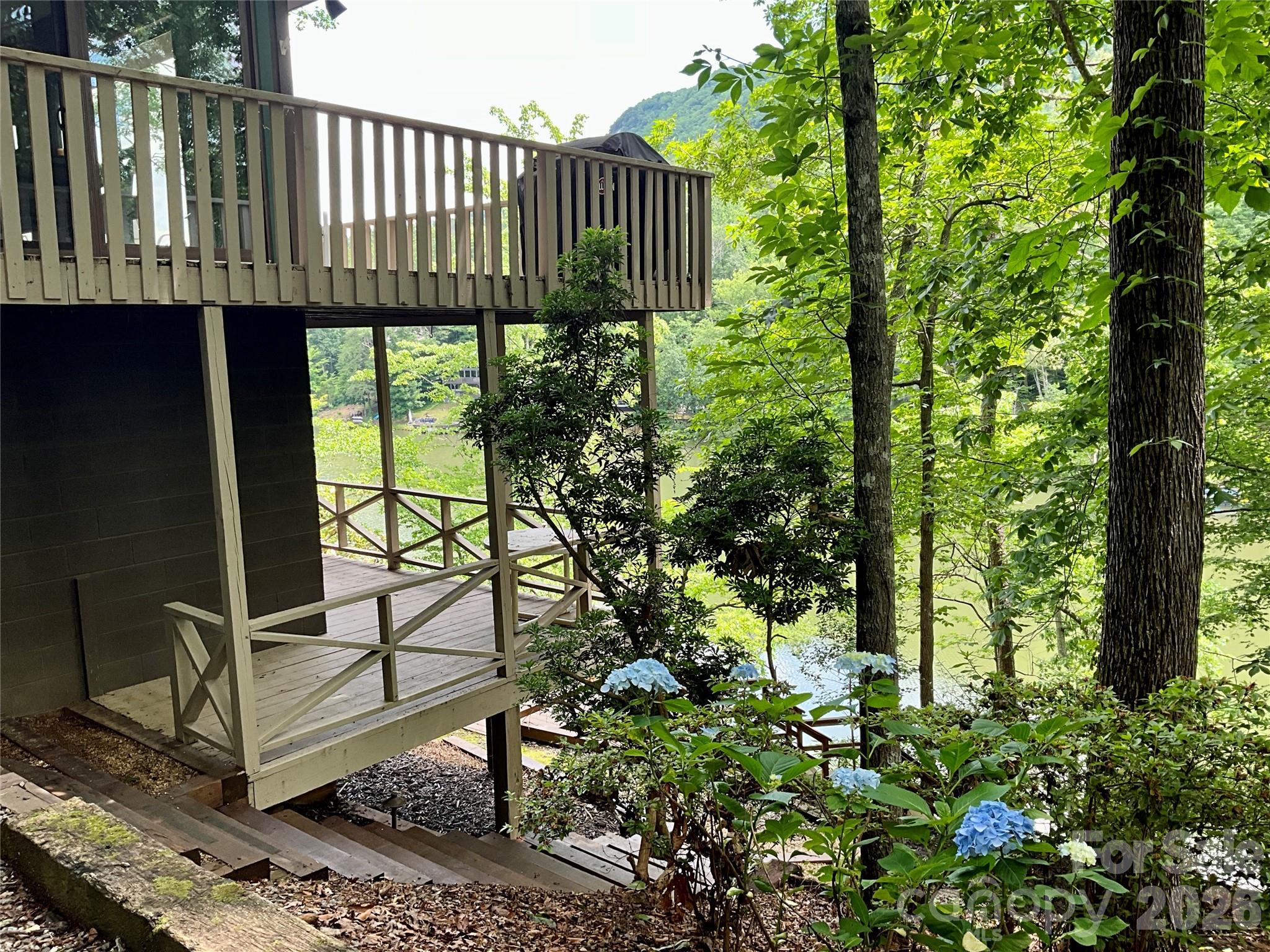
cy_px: 476
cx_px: 635
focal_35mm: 29
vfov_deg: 48.2
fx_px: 1064
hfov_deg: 61.7
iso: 25
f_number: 1.8
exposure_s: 1/122
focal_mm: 3
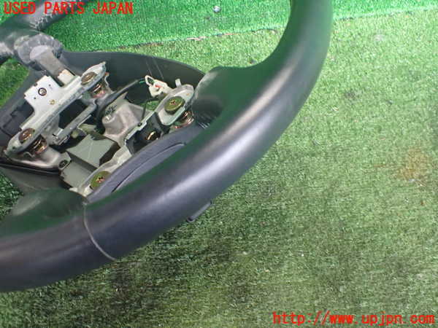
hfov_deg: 60.0
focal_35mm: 30
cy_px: 164
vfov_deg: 46.8
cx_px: 219
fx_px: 380
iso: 800
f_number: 2.3
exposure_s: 1/80
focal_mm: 5.4
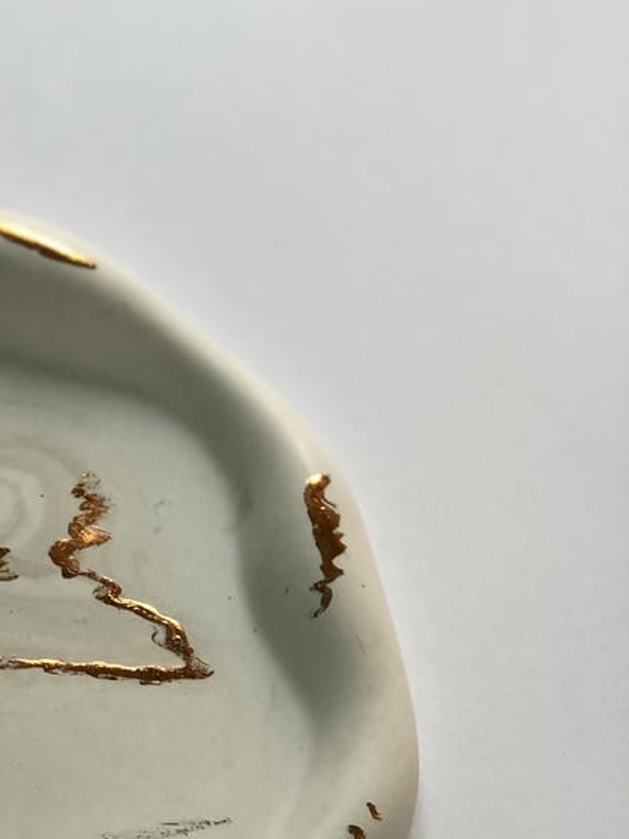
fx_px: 3245
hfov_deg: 10.9
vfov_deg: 14.7
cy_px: 635
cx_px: -107
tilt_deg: -53.0
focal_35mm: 134
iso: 32
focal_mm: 6.6
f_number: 2.8
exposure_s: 1/33
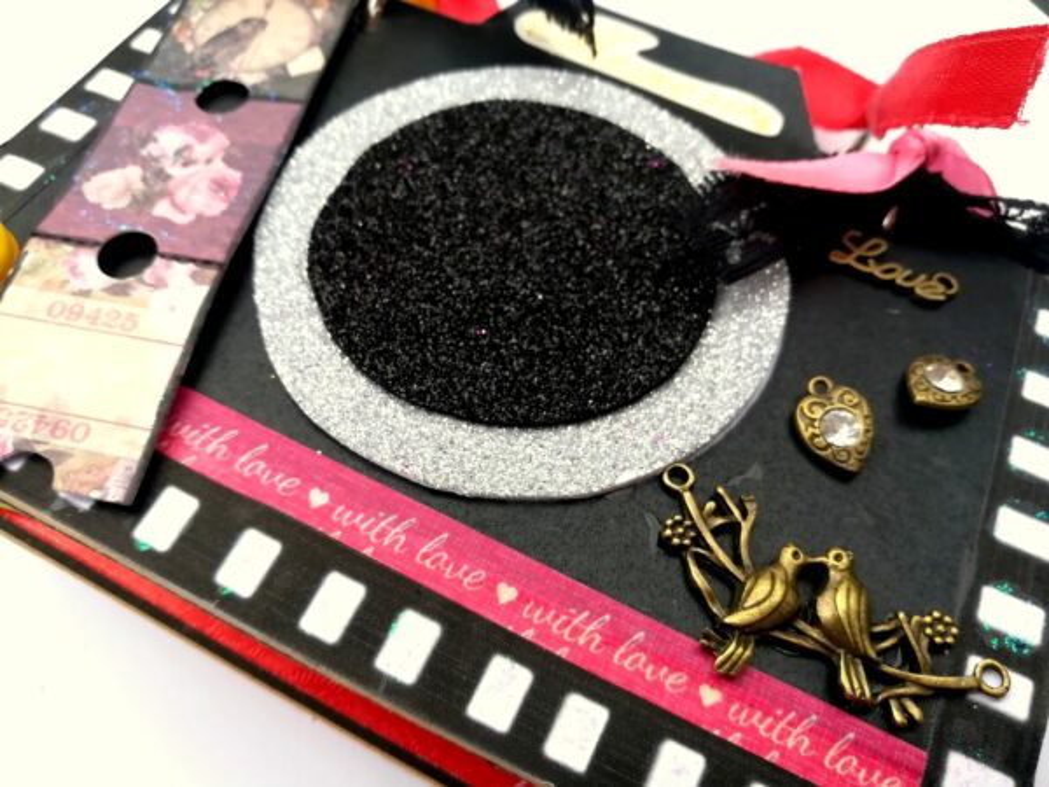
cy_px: 394
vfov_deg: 53.1
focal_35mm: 26
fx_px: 788
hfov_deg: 67.3
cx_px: 524
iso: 50
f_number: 2.2
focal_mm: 3.83
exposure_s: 1/484
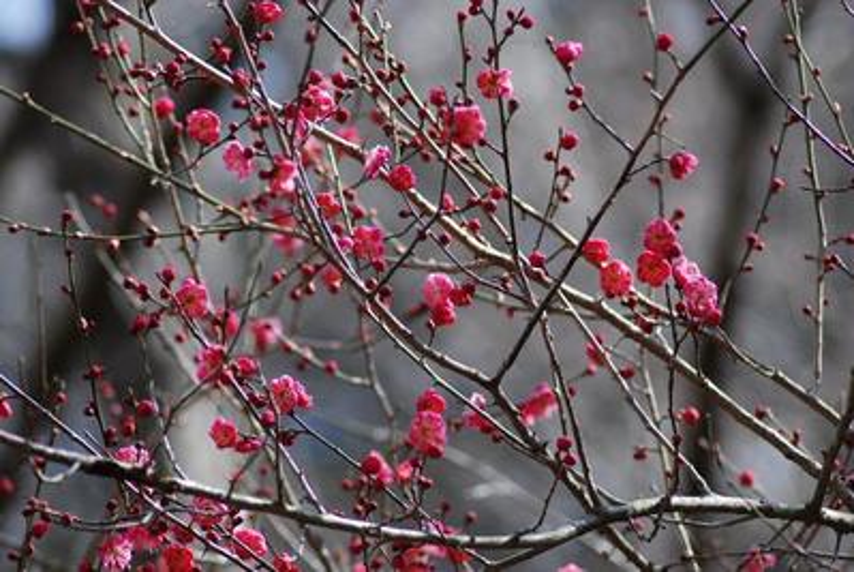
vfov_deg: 4.6
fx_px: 7124
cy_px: 286
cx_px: 427
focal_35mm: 300
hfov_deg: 6.9
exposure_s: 1/160
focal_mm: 200
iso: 100
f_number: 5
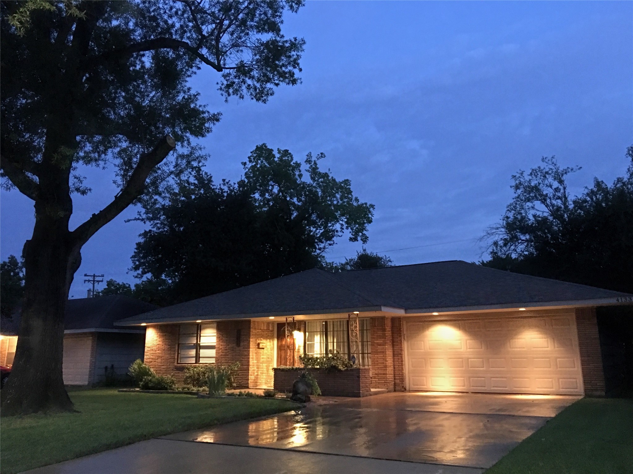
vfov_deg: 48.2
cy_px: 237
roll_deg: +0.1
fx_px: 530
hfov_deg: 61.7
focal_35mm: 29
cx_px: 316
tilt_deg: +13.3
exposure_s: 1/4
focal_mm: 4.15
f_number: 2.2
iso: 125
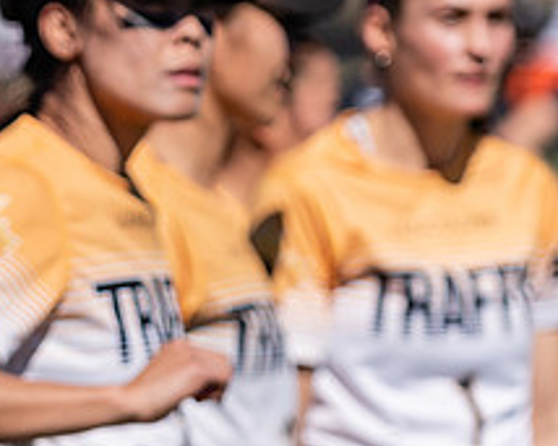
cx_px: -55
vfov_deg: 3.5
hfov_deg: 4.4
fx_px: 7296
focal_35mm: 442
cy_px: 348
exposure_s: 1/3200
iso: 100
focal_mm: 116
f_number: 2.8
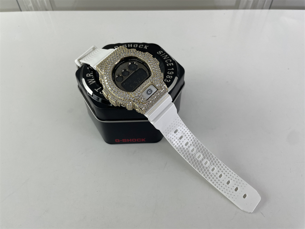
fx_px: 229
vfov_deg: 53.1
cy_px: 114
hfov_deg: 67.3
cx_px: 152
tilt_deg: -51.4
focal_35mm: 26
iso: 32
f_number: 1.6
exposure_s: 1/208
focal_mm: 4.2
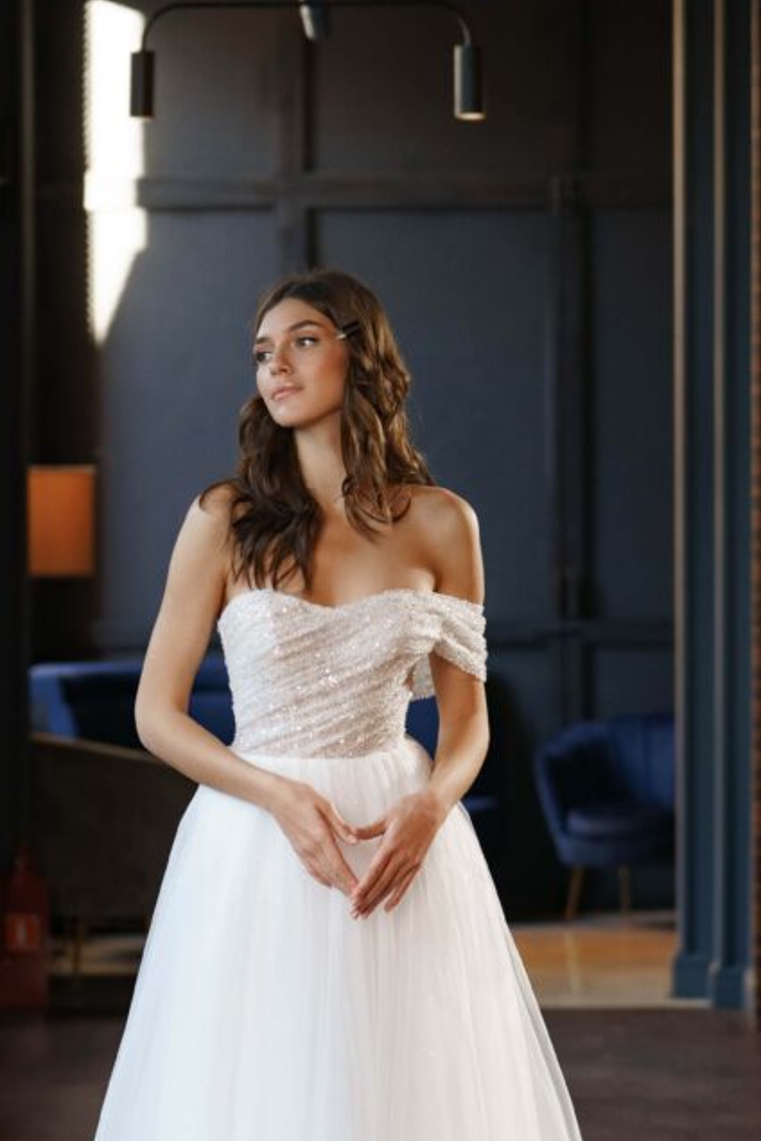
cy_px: 789
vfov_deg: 15.3
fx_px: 4249
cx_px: 372
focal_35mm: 134
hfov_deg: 10.2
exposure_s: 1/125
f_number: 2.8
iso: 640
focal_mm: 74
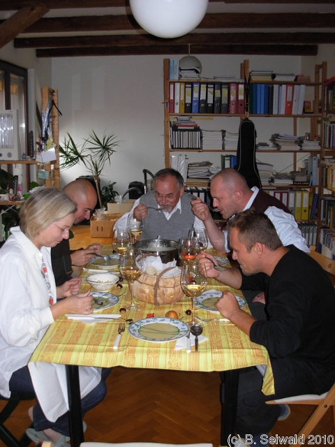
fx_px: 490
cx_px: 168
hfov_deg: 37.7
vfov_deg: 49.0
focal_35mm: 38
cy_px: 224
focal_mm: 6.3
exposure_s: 1/41.4
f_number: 2.9
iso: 145
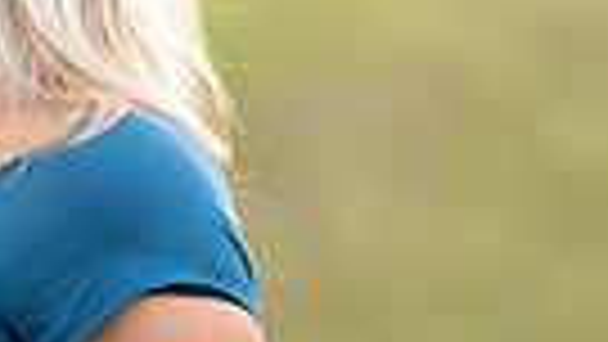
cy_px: 172
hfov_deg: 2.3
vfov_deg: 1.3
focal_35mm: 957
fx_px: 15432
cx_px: -196
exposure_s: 1/200
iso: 500
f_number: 3.5
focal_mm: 200
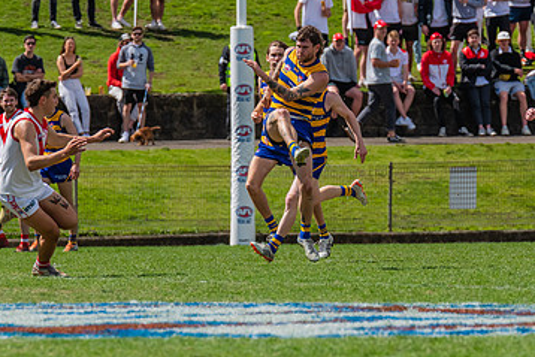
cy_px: 163
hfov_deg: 3.0
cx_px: 336
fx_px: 10065
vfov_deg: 2.0
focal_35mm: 677
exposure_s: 1/1600
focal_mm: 380
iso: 800
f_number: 8
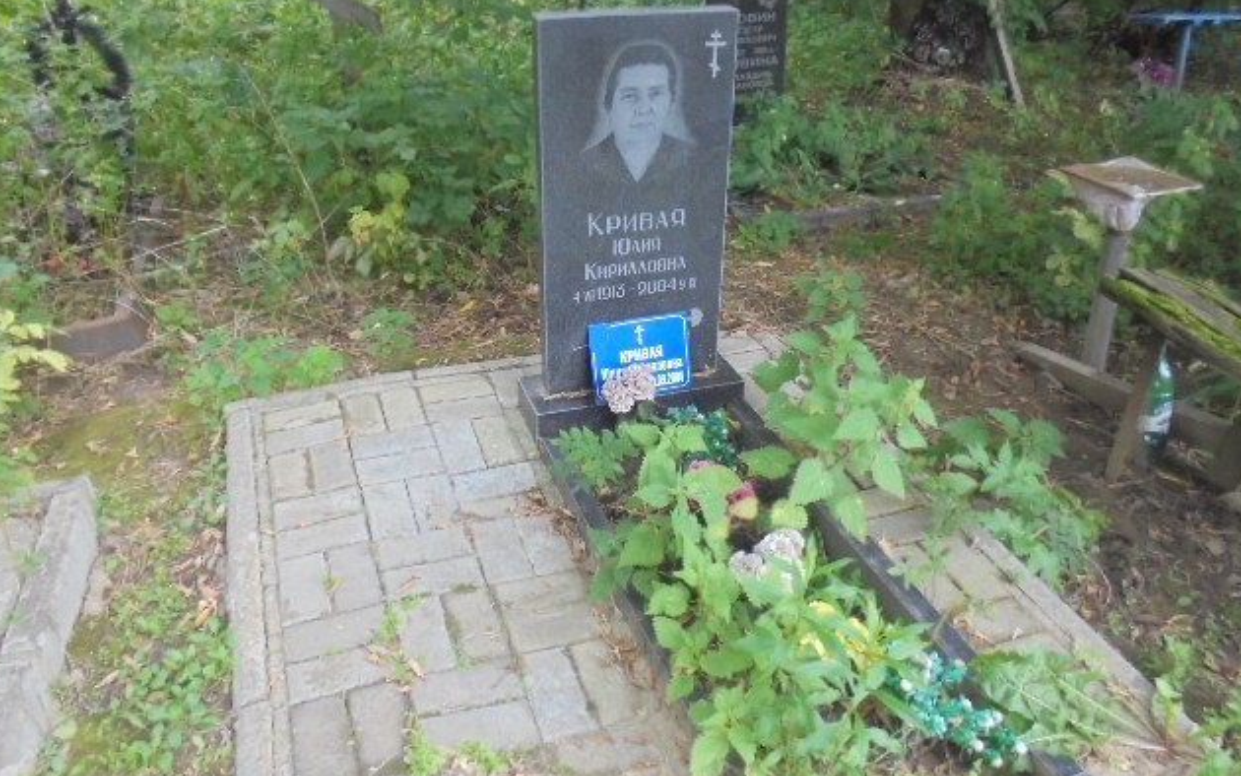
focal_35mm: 28
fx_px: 947
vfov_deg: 44.5
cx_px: 617
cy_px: 341
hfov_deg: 66.5
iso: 400
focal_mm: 4.6
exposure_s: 1/125
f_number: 3.5
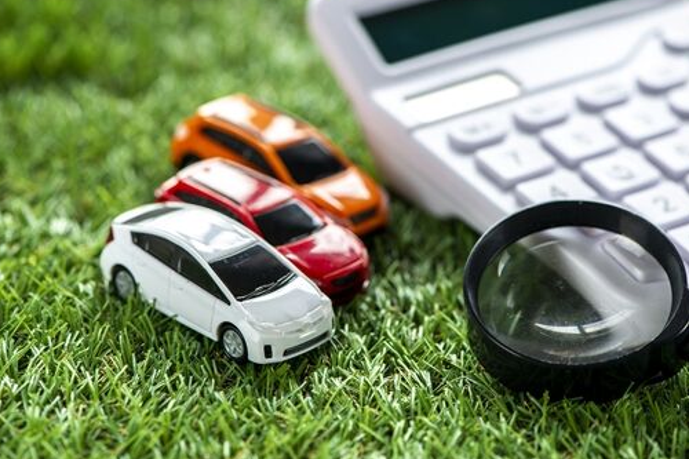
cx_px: 325
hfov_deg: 16.3
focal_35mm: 126
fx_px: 2411
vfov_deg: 10.9
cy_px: 233
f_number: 5.6
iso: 100
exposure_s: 1/40
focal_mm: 105
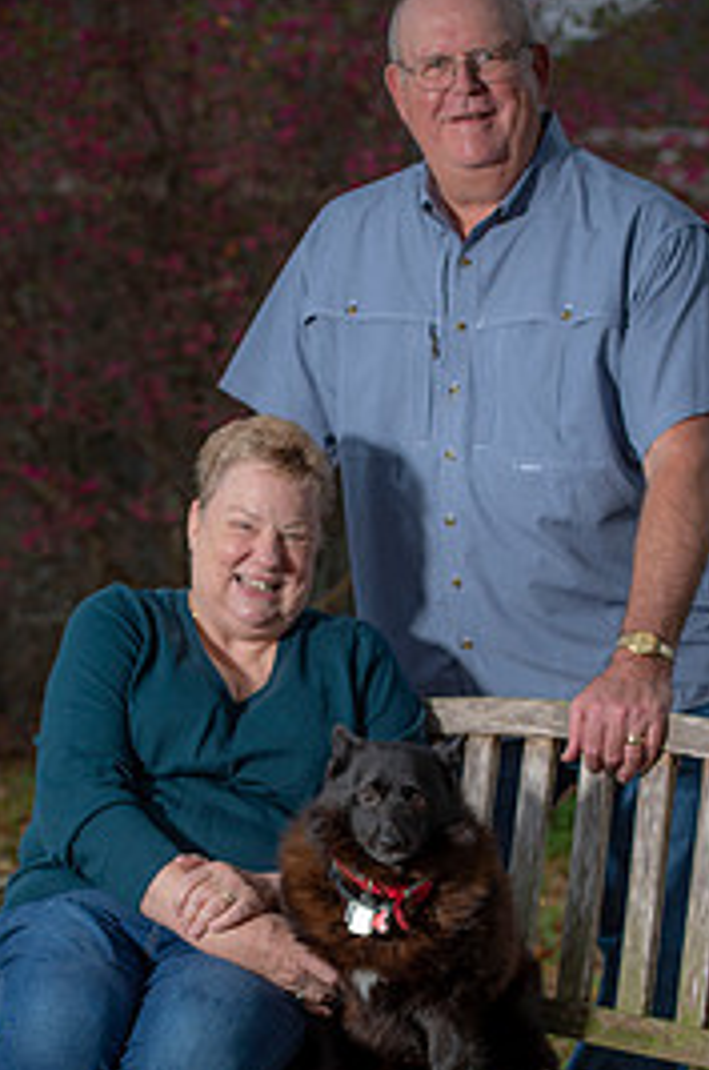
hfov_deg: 11.6
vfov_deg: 17.3
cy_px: 814
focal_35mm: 118
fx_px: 3499
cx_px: 359
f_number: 4
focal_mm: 70
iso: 160
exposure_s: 1/200
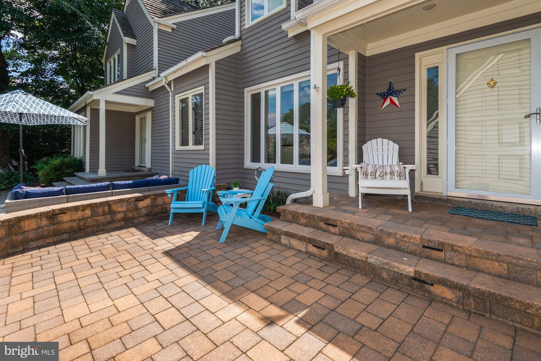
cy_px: 180
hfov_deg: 96.7
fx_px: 241
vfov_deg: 73.8
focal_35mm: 16
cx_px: 270
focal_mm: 16
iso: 200
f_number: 8
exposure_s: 1/250
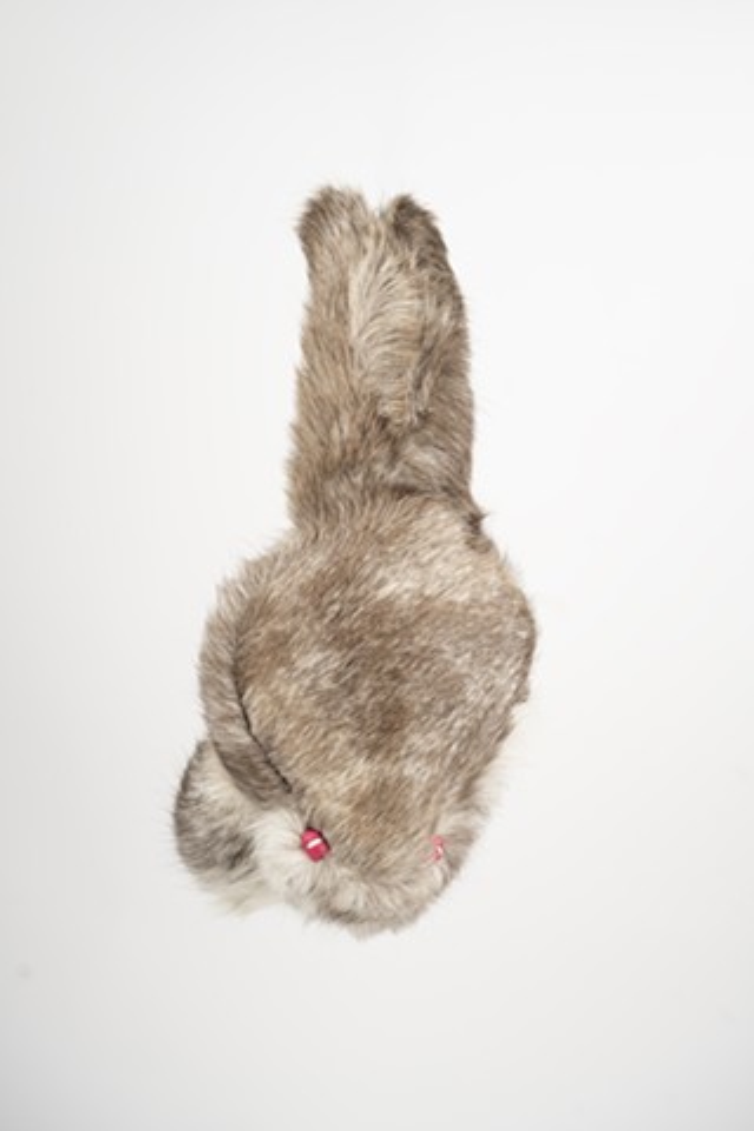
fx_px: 3456
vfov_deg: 18.6
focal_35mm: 110
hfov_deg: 12.5
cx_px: 377
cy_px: 566
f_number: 7.1
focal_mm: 110
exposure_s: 1/160
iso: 100
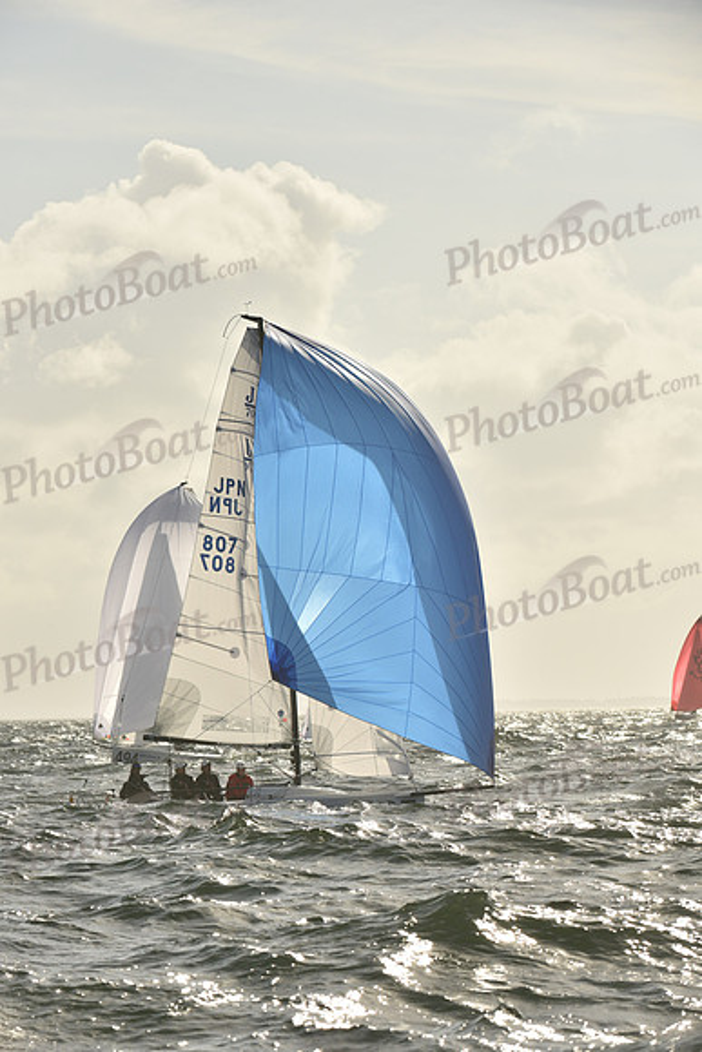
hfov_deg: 6.9
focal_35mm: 200
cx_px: 351
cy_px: 526
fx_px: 5846
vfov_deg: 10.3
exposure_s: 1/1600
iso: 320
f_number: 10
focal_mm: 200
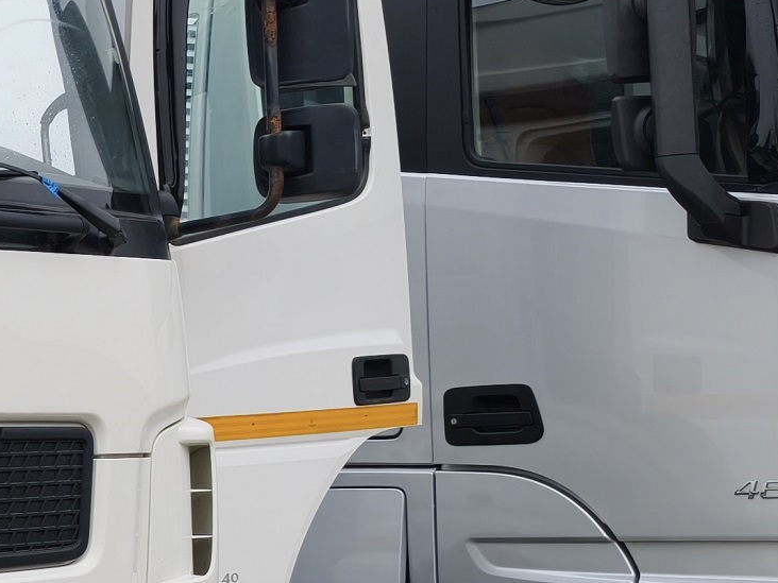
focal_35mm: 88
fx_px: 1978
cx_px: -354
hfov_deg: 19.6
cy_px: 578
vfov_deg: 16.4
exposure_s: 1/882
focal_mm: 6.62
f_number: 1.67
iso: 50
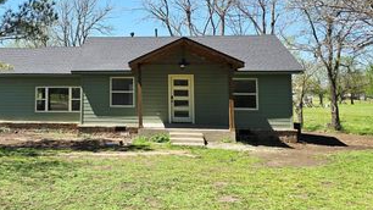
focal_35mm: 41
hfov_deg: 47.2
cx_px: 85
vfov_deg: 28.7
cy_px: 59
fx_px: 405
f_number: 1.7
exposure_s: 1/667
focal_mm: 6.3
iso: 12
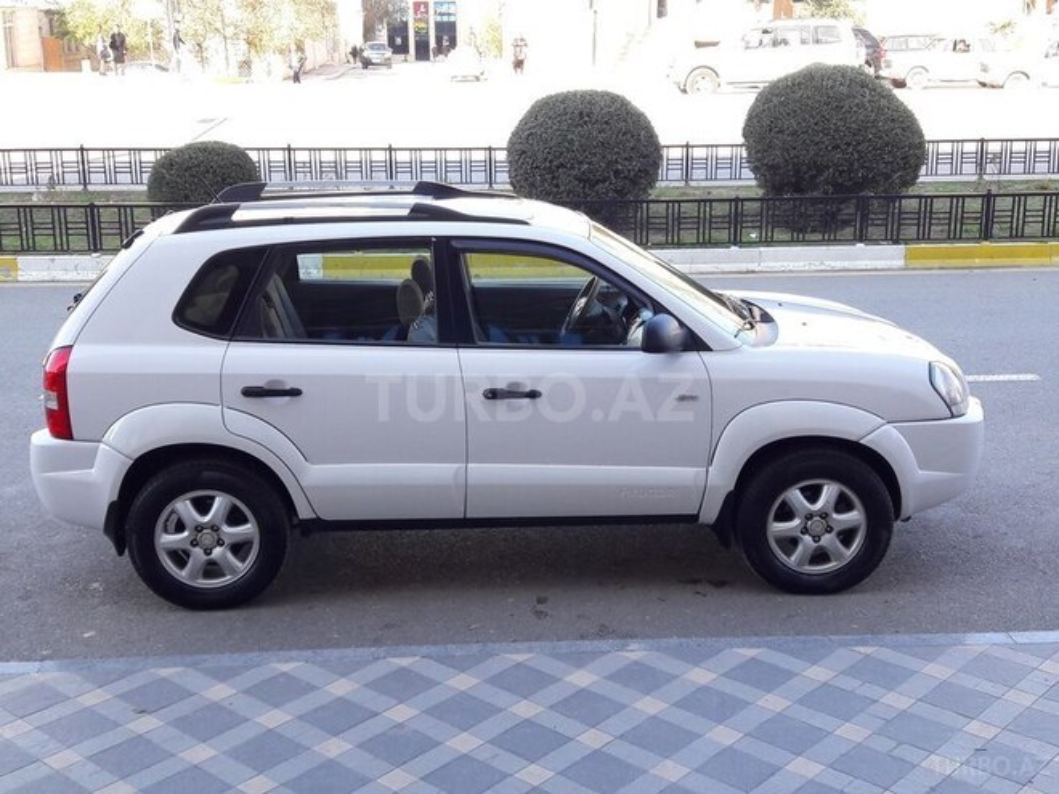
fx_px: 857
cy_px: 397
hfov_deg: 63.4
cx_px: 530
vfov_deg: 49.7
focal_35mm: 28
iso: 40
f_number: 1.9
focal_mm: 3.7
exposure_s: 1/209
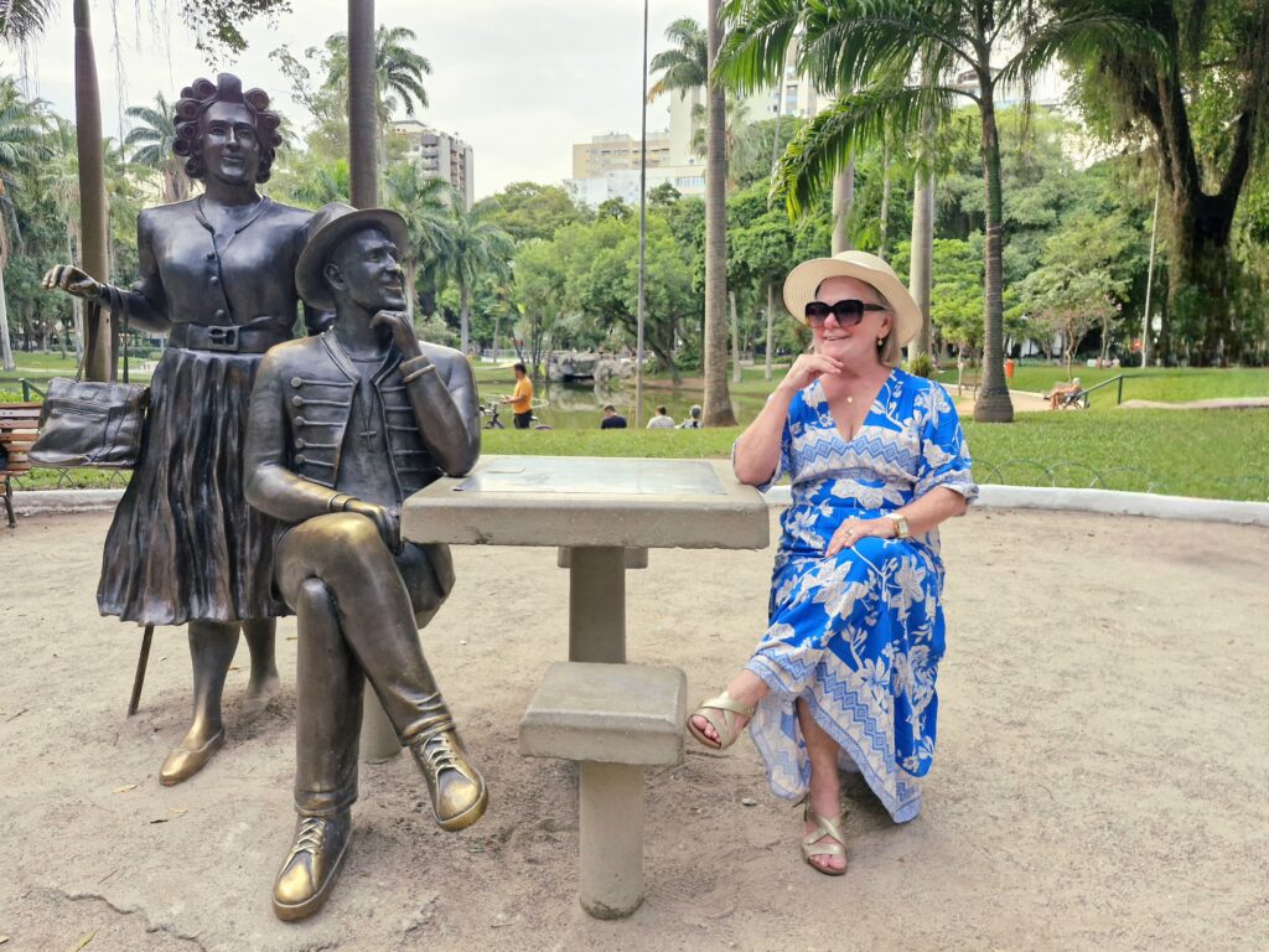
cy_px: 476
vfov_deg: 58.9
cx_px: 634
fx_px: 843
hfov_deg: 73.9
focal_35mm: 23
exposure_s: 1/120
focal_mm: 5.54
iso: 400
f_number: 1.8
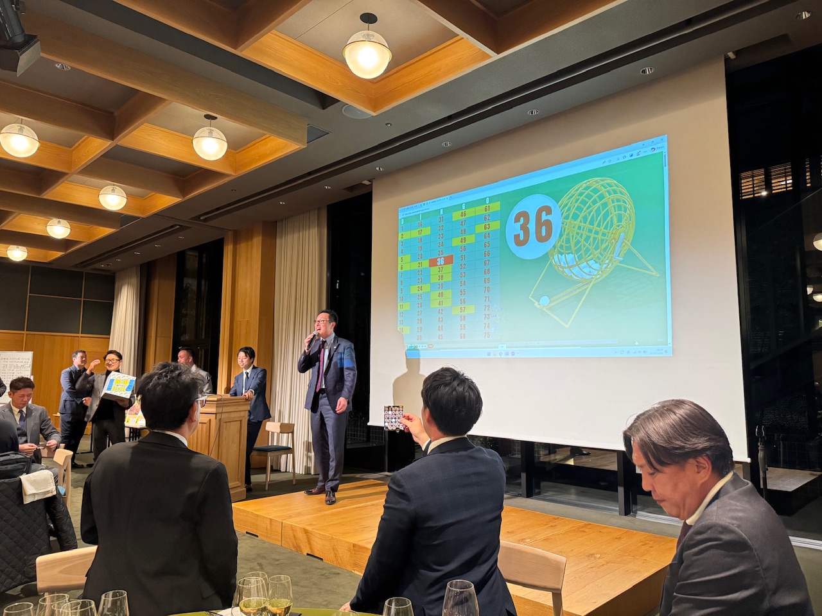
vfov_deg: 56.8
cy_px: 308
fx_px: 570
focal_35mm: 24
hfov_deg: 71.6
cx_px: 411
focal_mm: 6.76
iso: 400
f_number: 1.78
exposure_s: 1/60
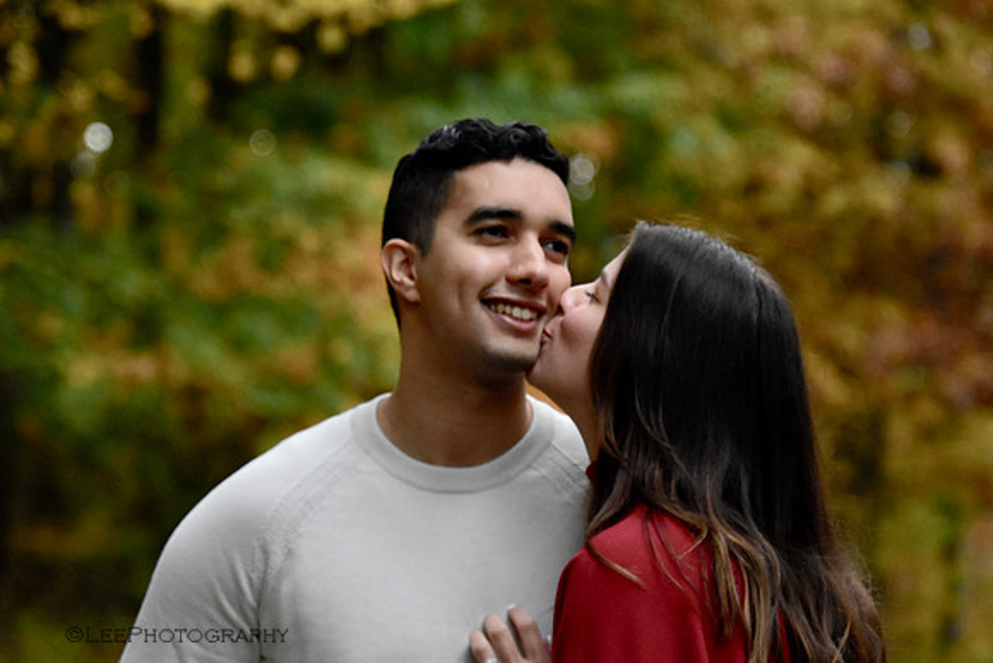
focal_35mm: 218
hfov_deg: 9.5
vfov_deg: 6.3
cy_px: 332
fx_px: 6000
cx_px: 496
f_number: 5.6
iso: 2500
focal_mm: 145
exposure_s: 1/1500
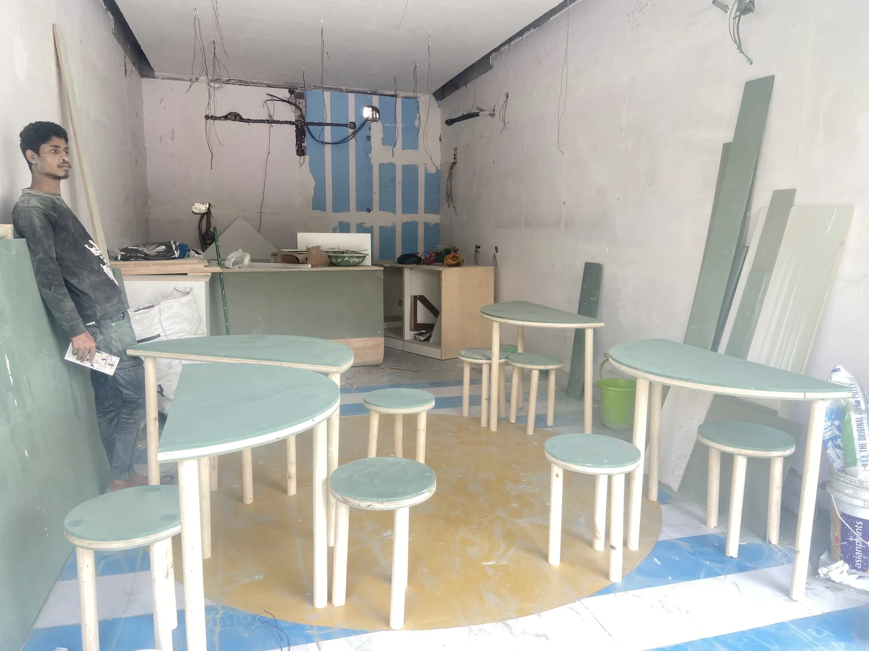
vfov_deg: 53.1
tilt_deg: -7.8
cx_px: 434
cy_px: 326
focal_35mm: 26
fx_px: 653
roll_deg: -1.0
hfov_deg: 67.3
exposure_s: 1/112
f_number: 1.8
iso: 125
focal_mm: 4.25
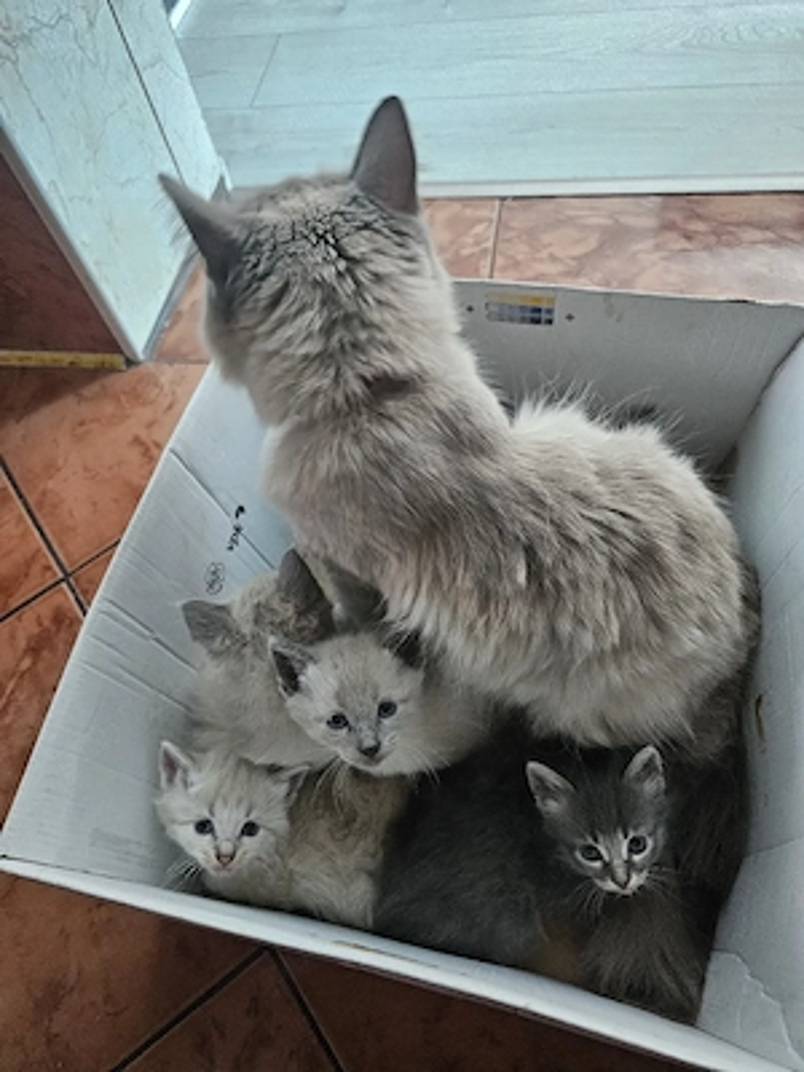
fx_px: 712
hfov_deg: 58.9
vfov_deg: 73.9
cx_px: 402
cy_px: 536
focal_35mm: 23
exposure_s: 1/50.3
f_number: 1.7
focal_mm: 6.3
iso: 640
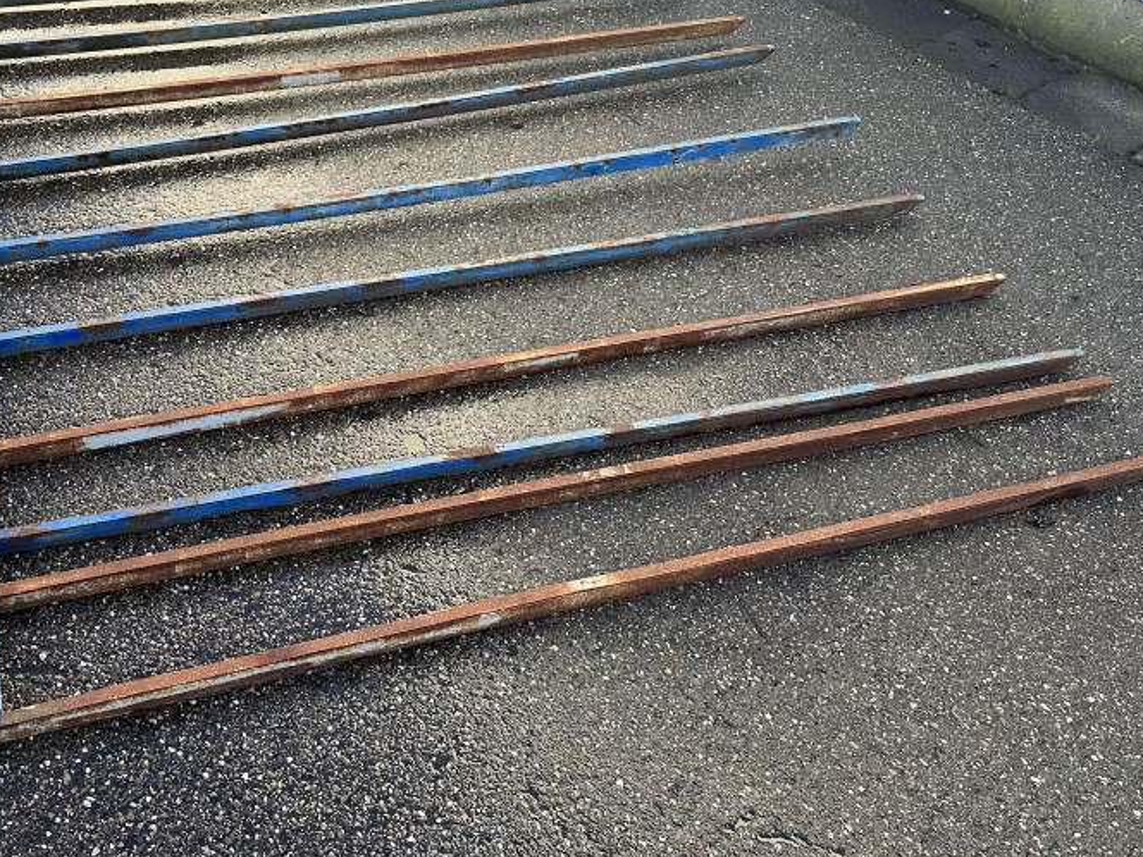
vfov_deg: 38.4
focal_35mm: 37
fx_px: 1222
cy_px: 318
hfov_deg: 48.9
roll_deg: -2.7
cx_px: 341
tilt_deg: -41.1
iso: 80
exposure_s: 1/448
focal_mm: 6.86
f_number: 1.78
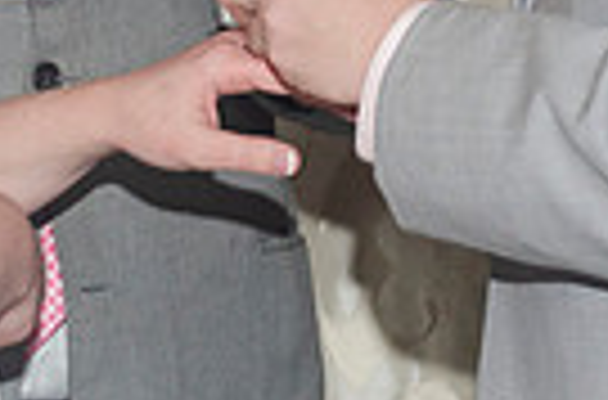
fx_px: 5419
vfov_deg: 4.2
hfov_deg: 6.4
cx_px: 248
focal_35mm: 322
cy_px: -337
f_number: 5.6
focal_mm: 50
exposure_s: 1/60
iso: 400
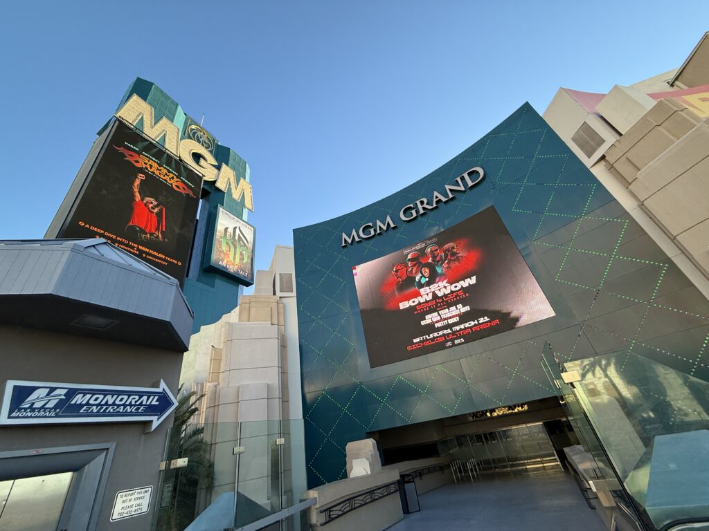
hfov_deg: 102.1
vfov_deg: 85.7
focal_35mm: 14
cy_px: 266
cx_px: 354
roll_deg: +10.1
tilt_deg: +32.7
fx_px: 287
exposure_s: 1/359
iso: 50
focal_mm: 2.22
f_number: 2.2
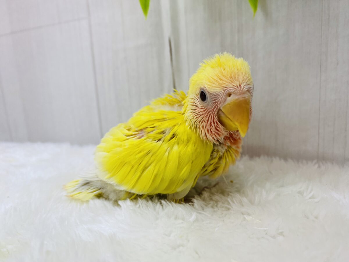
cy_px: 131
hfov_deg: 69.4
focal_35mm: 25
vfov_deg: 54.9
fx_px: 252
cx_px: 174
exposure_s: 1/100
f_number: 1.8
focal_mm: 4.25
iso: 80
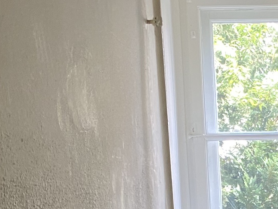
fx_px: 771
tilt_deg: -11.4
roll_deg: +2.7
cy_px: 369
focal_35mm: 96
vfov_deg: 13.8
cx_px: 327
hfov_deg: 19.3
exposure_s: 1/81
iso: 125
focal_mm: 4.25
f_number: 1.8
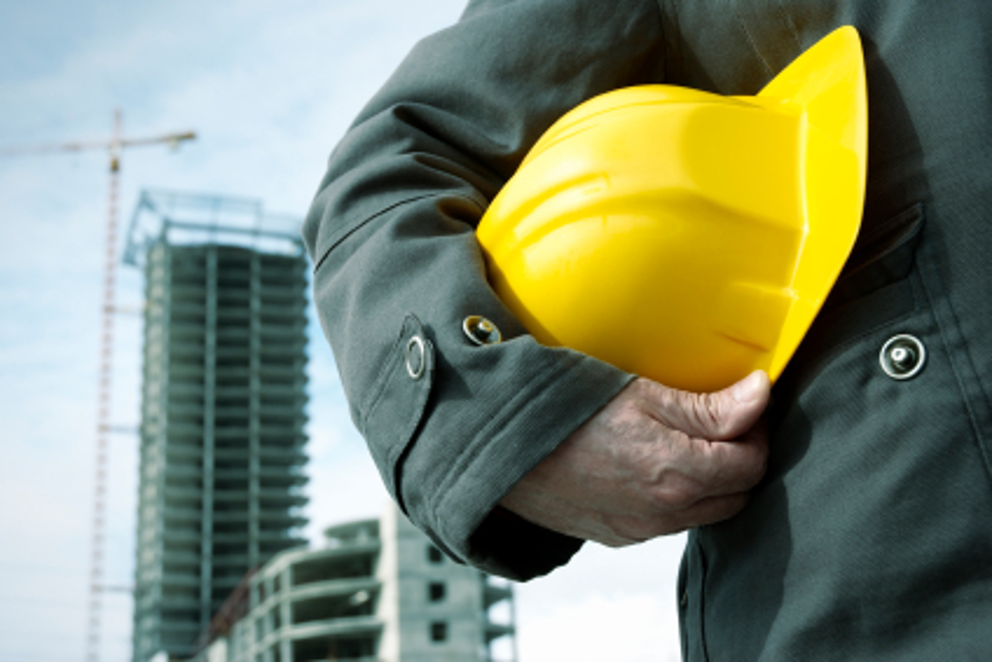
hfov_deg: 37.8
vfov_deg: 25.8
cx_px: 496
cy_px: 331
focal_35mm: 52
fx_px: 1447
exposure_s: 1/250
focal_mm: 35
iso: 100
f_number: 6.3
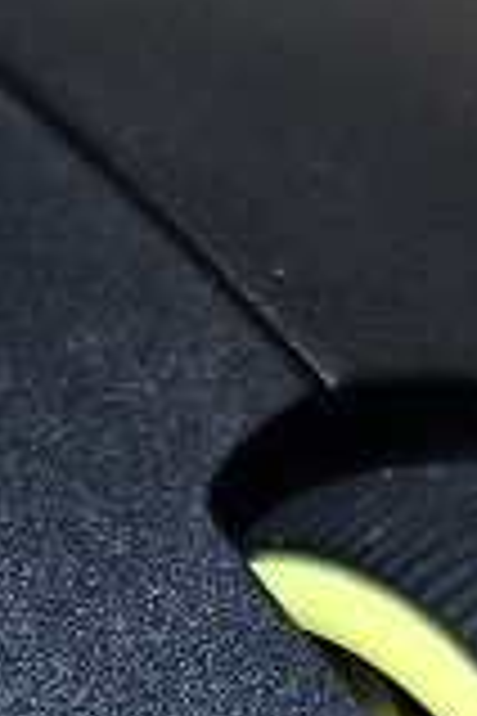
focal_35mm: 180
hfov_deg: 7.6
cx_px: 32
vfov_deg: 10.9
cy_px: 1144
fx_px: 3577
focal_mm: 5.4
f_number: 1.8
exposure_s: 1/170
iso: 250
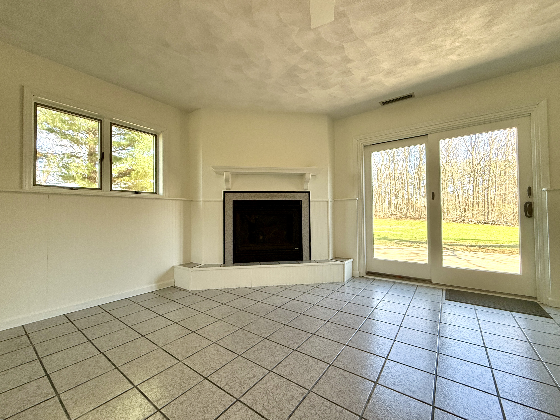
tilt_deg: +1.9
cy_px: 210
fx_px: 226
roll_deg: +1.9
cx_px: 280
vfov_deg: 85.7
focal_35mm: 14
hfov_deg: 102.1
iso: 160
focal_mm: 2.22
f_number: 2.2
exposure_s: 1/120
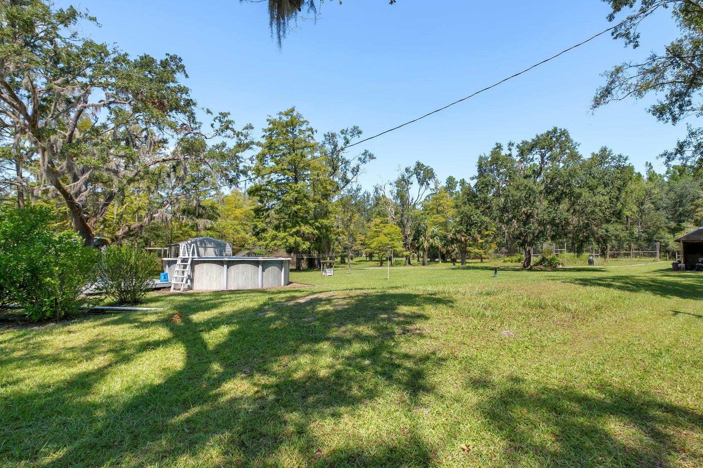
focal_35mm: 17
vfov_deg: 70.3
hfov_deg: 93.2
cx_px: 371
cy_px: 255
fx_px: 332
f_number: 8
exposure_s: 1/350
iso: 250
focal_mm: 10
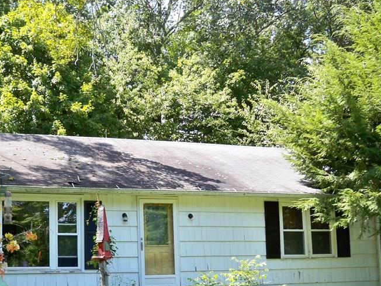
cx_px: 108
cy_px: 216
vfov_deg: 26.2
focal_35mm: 55
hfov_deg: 34.4
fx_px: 605
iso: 80
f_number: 3.1
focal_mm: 6.3
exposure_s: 1/160
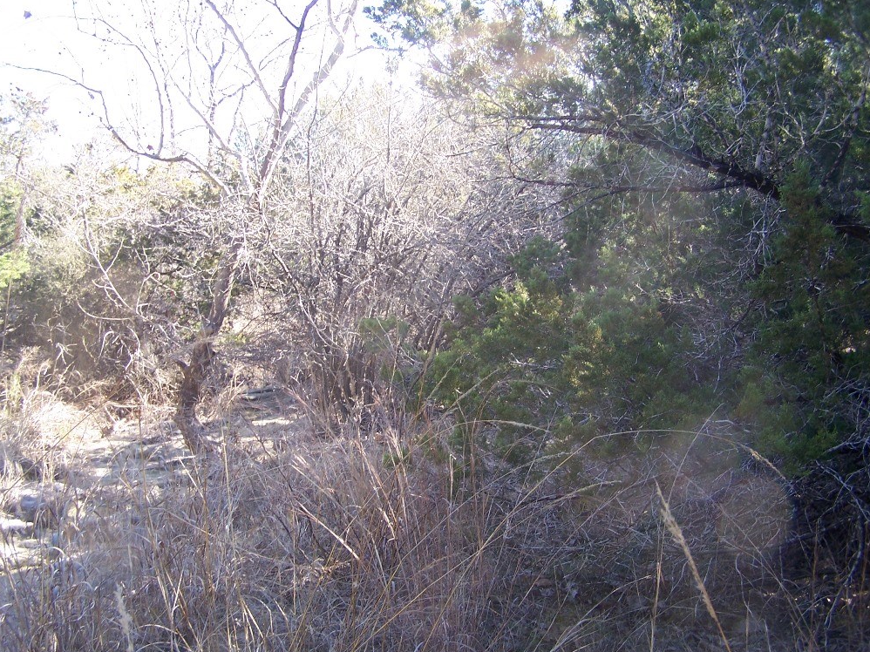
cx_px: 427
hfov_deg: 47.9
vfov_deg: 36.8
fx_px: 980
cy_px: 333
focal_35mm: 39
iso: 80
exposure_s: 1/90
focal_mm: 6.3
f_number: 2.8
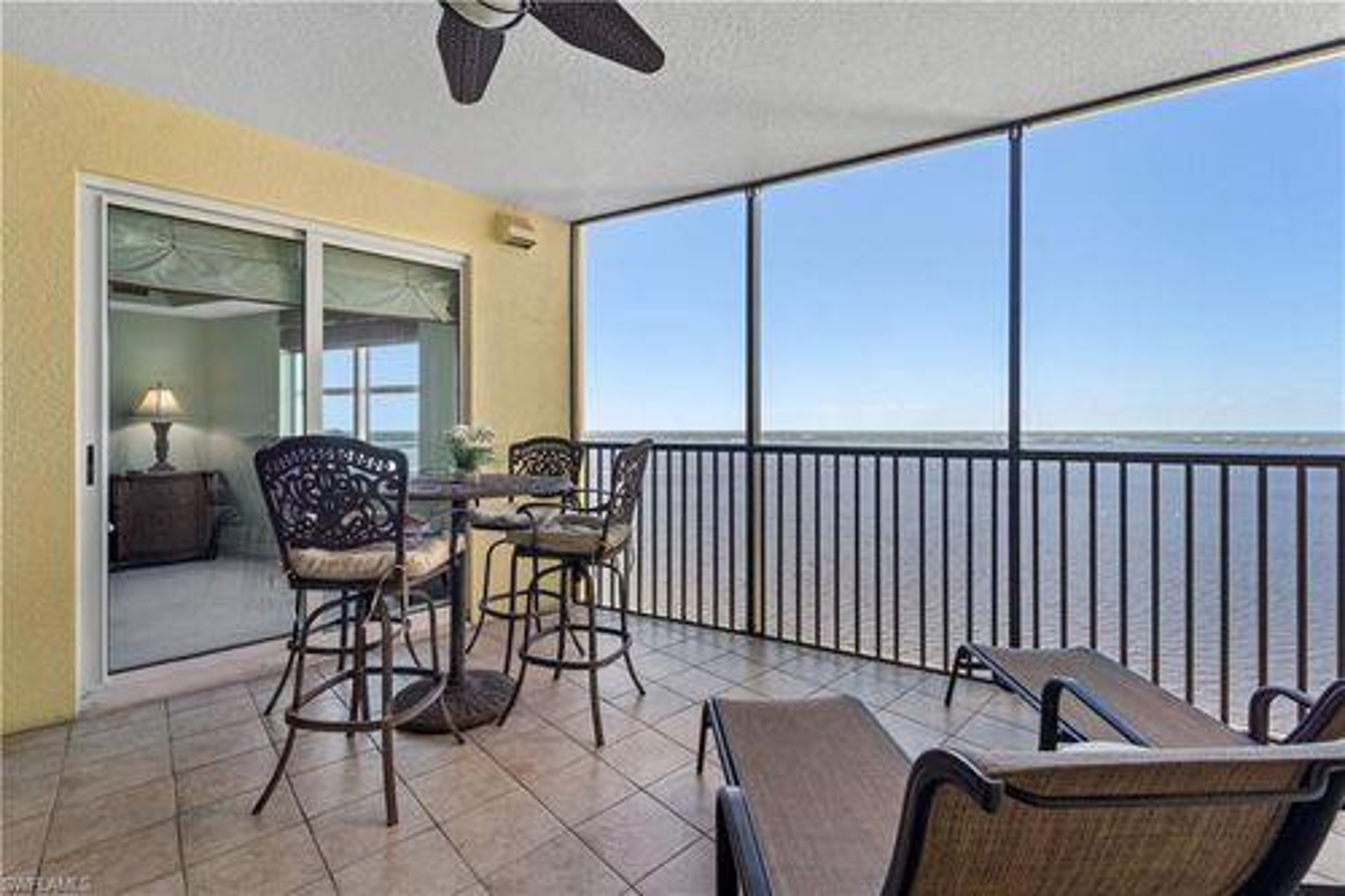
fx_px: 523
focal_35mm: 14
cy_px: 448
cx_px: 672
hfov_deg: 104.3
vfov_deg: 81.2
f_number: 7.1
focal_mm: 14
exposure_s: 1/25
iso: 250
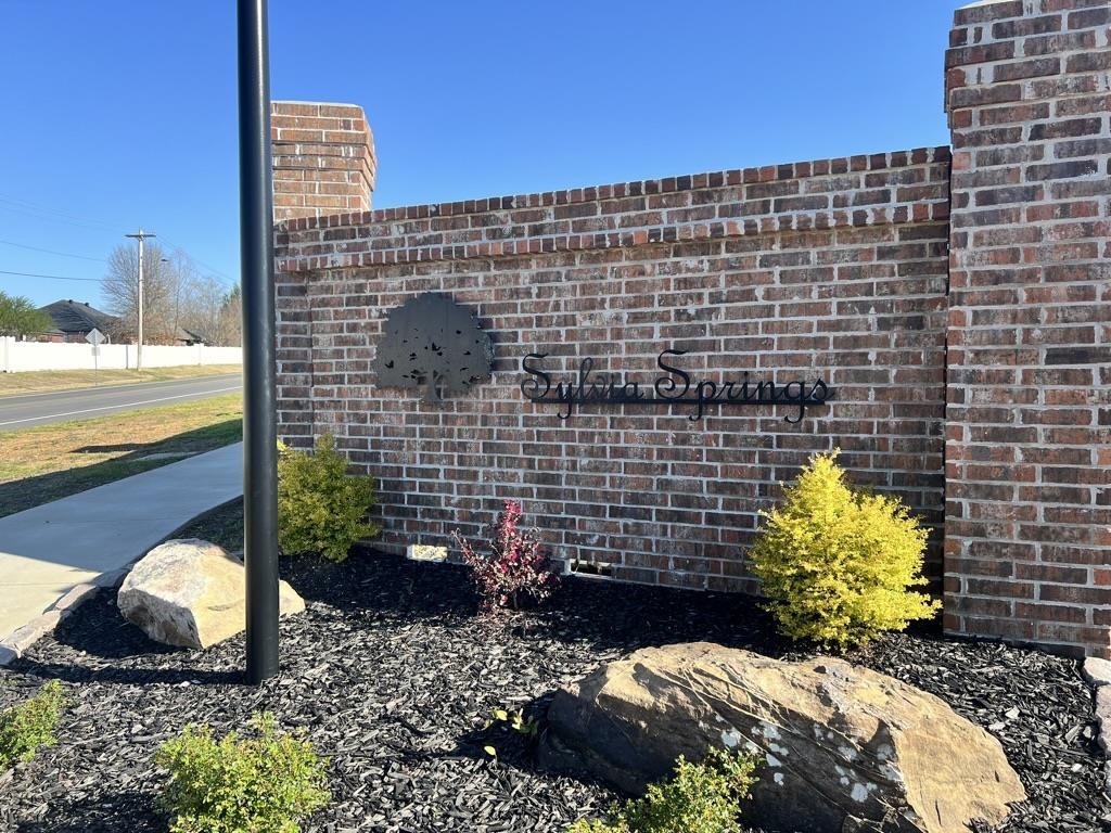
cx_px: 556
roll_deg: +0.5
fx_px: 834
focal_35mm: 26
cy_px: 416
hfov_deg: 67.3
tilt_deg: -3.4
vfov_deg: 53.1
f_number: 1.5
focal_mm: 5.7
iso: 50
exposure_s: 1/1621
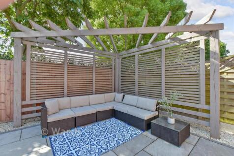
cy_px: 78
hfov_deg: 100.4
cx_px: 117
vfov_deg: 77.3
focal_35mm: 15
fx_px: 97
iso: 160
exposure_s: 1/100
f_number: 6.3
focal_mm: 10
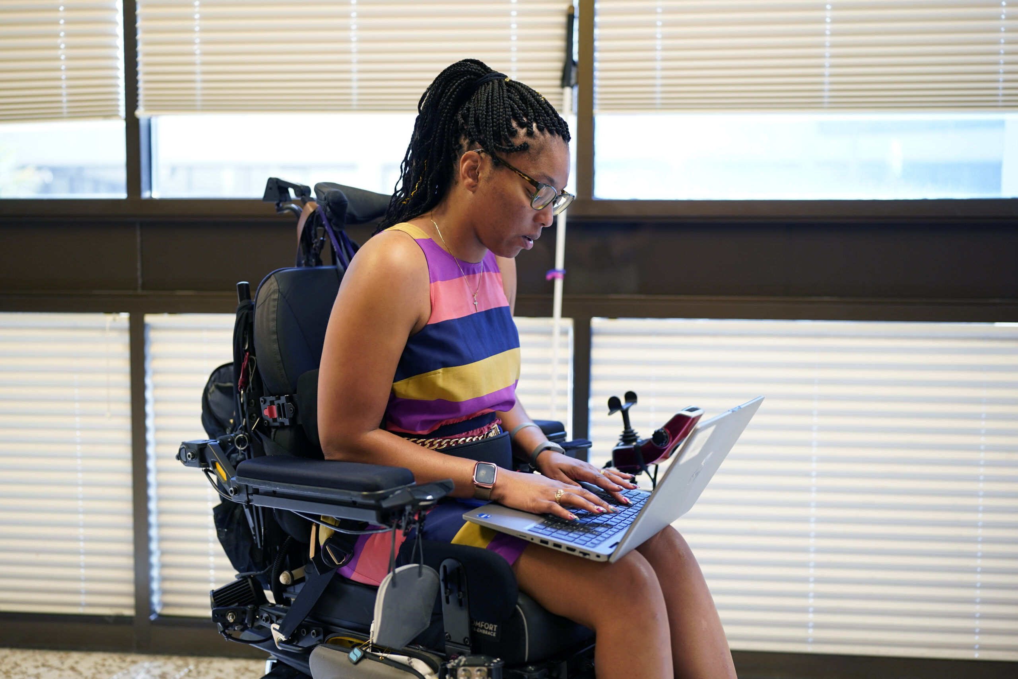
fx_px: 990
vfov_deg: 37.9
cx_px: 509
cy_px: 340
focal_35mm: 35
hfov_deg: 54.4
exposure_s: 1/100
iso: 250
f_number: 1.4
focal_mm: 35
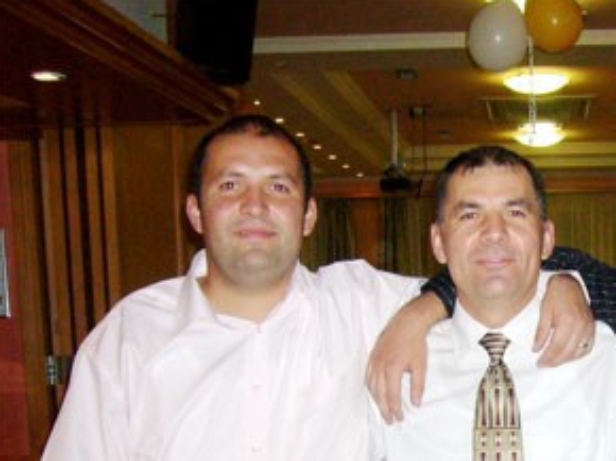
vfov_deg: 24.0
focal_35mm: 58
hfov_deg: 30.6
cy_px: 472
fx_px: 1031
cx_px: 631
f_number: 2.8
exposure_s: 1/30
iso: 125
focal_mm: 4.6
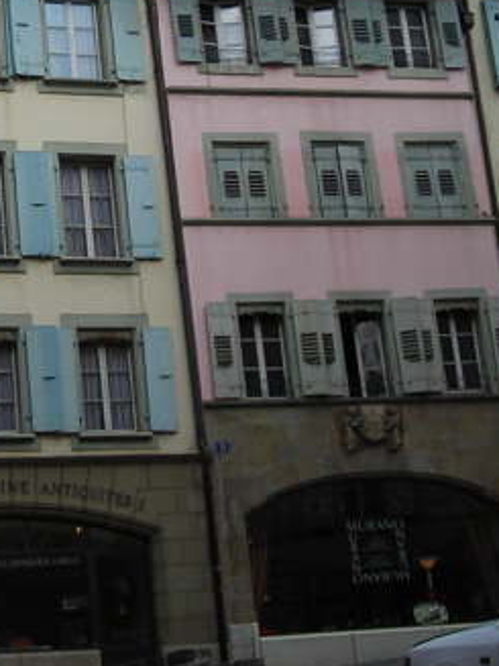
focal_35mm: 99
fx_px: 1904
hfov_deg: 14.7
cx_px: 5
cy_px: 124
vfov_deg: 19.6
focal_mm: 6.3
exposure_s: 1/340
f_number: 3.2
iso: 50
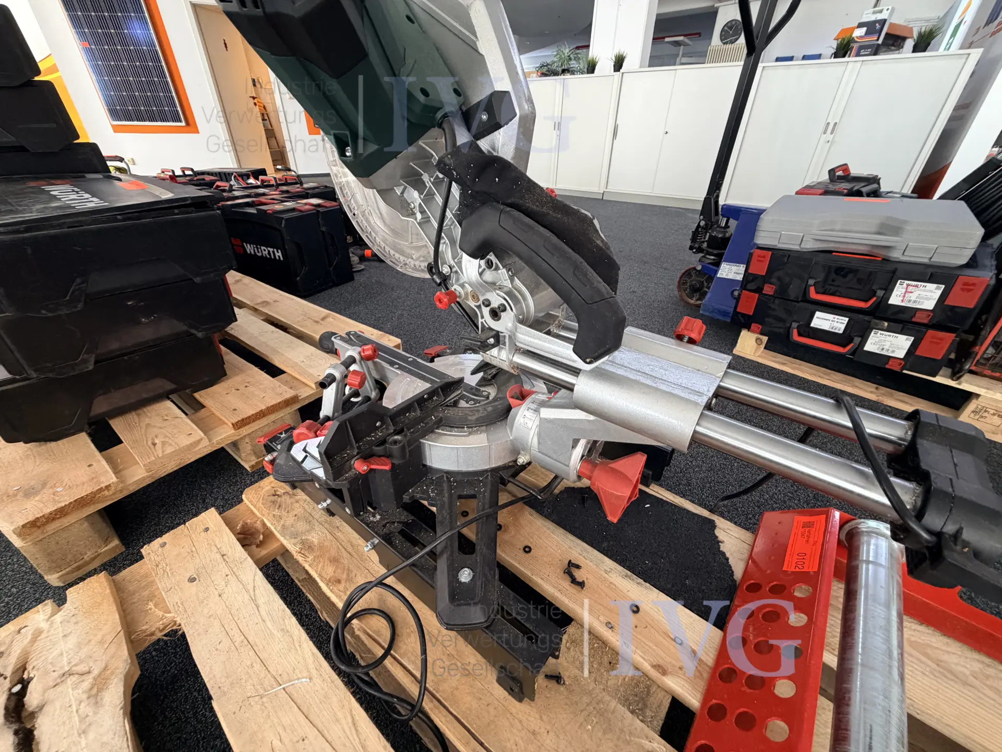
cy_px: 376
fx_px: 405
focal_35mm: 14
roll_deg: -0.3
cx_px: 501
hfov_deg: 102.1
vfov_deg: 85.7
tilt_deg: -30.7
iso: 250
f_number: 2.2
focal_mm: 2.22
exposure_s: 1/100
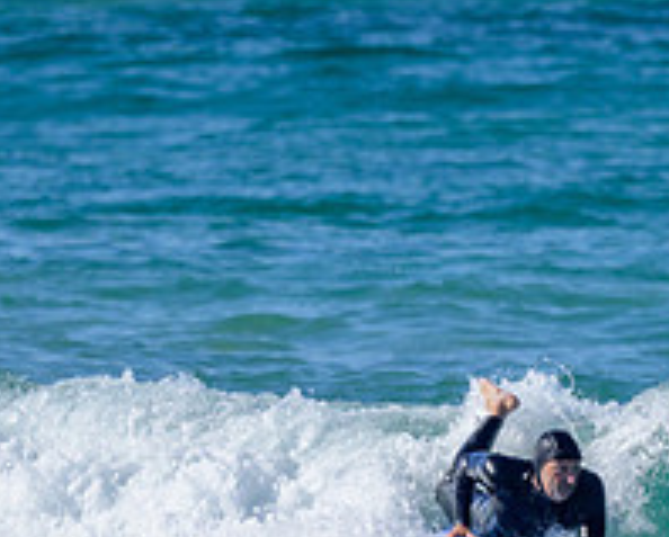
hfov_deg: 0.6
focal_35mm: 3015
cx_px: 607
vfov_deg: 0.5
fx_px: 59785
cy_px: 573
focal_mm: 800
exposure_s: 1/2000
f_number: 6.3
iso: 220
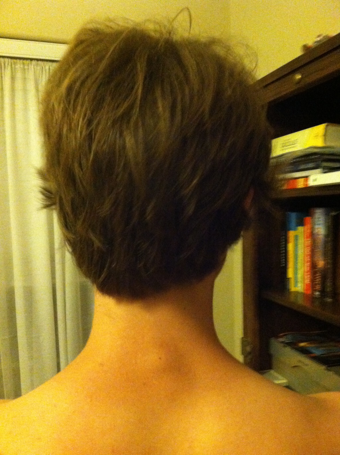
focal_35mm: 35
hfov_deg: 40.6
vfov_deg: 52.7
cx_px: 170
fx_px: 459
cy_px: 228
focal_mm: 3.85
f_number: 2.8
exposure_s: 1/15
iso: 1000
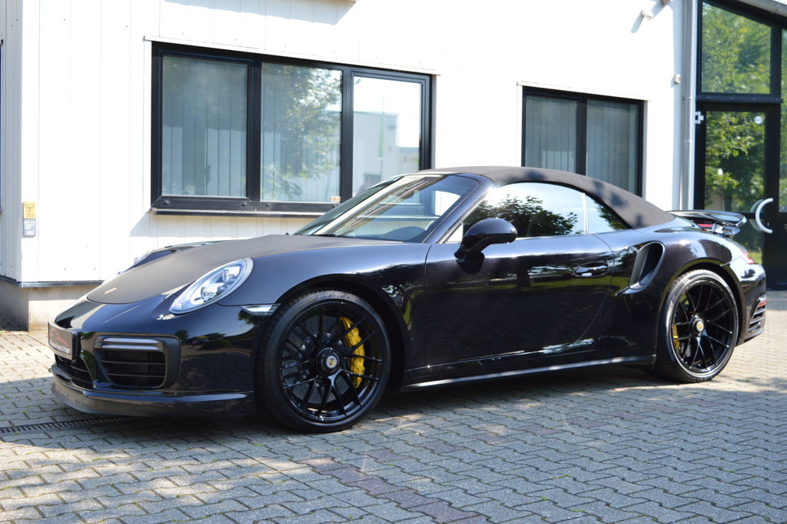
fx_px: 917
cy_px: 262
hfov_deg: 46.4
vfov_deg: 31.8
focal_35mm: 42
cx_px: 394
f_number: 5.6
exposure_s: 1/125
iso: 100
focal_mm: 28
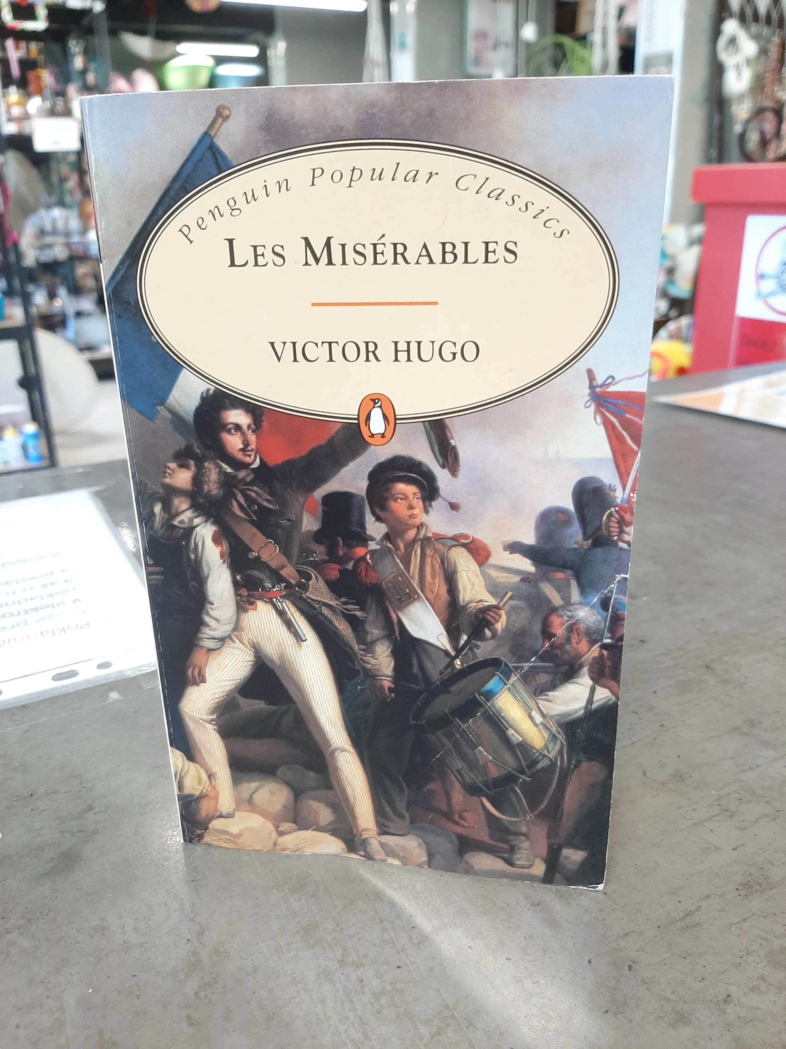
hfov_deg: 53.1
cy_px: 524
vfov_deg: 67.3
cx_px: 393
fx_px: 787
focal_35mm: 26
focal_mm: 3.93
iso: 125
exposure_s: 1/50
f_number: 1.7
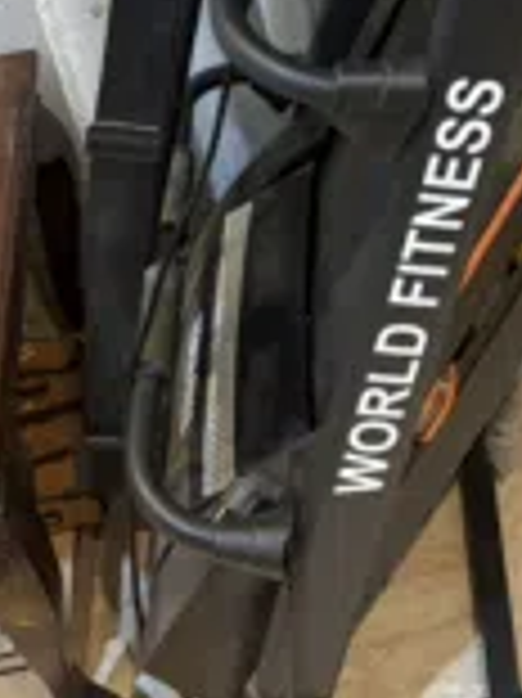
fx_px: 1349
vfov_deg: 26.8
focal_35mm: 67
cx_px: 594
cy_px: -54
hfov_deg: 20.7
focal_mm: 5.96
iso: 400
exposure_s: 1/50
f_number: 1.6
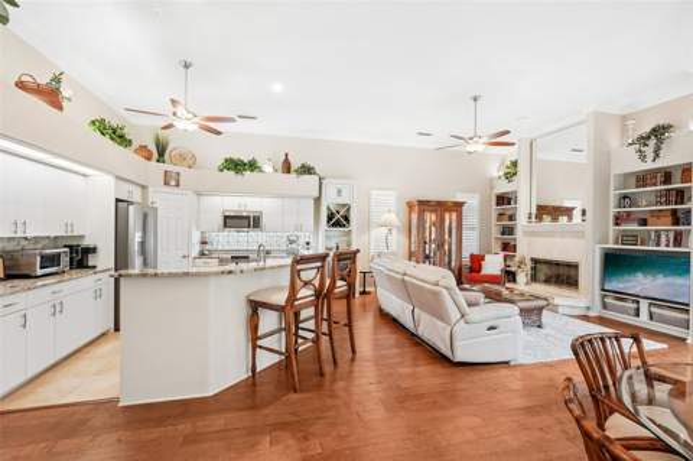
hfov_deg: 96.8
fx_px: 308
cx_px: 346
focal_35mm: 16
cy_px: 230
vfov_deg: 73.6
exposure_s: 1/10
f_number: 8
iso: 400
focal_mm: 16
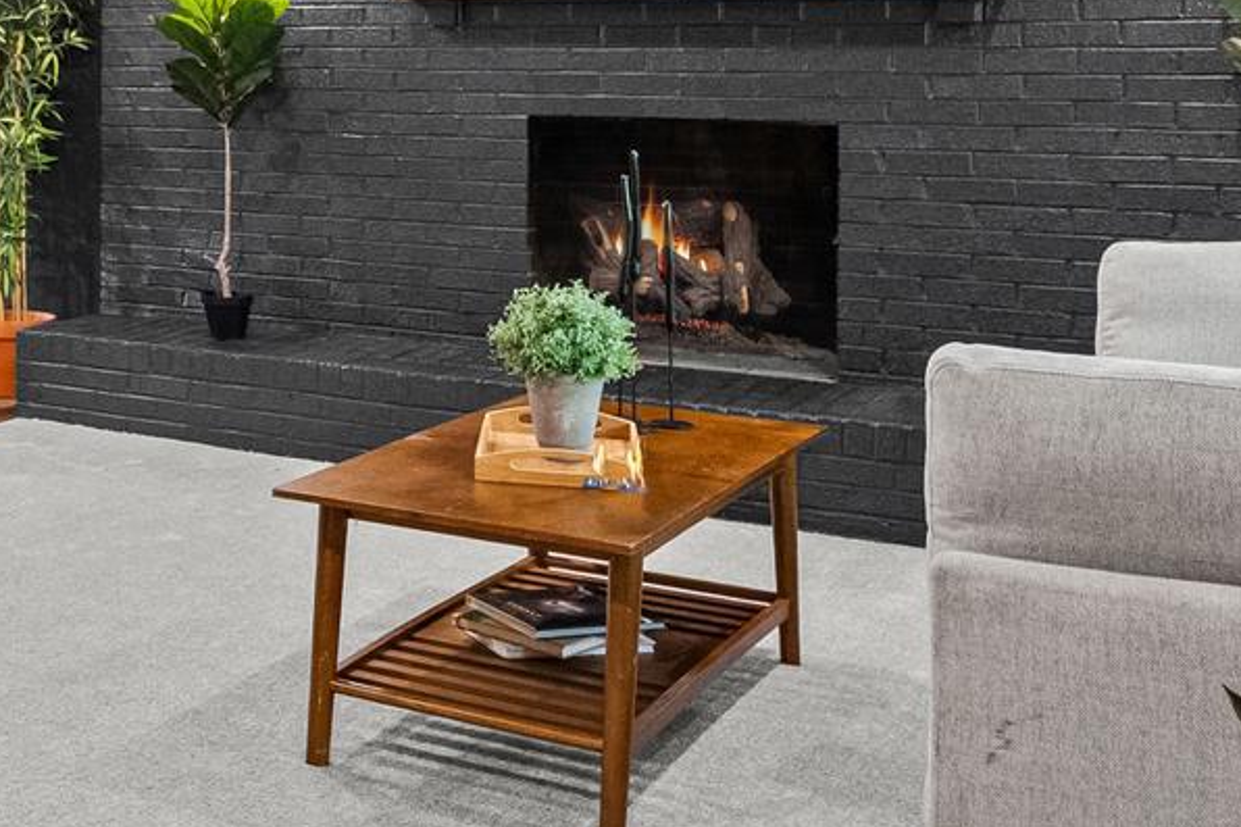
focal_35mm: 55
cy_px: 175
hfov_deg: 31.7
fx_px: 1895
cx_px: -158
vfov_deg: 24.2
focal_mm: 16
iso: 2000
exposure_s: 1/15
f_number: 7.1
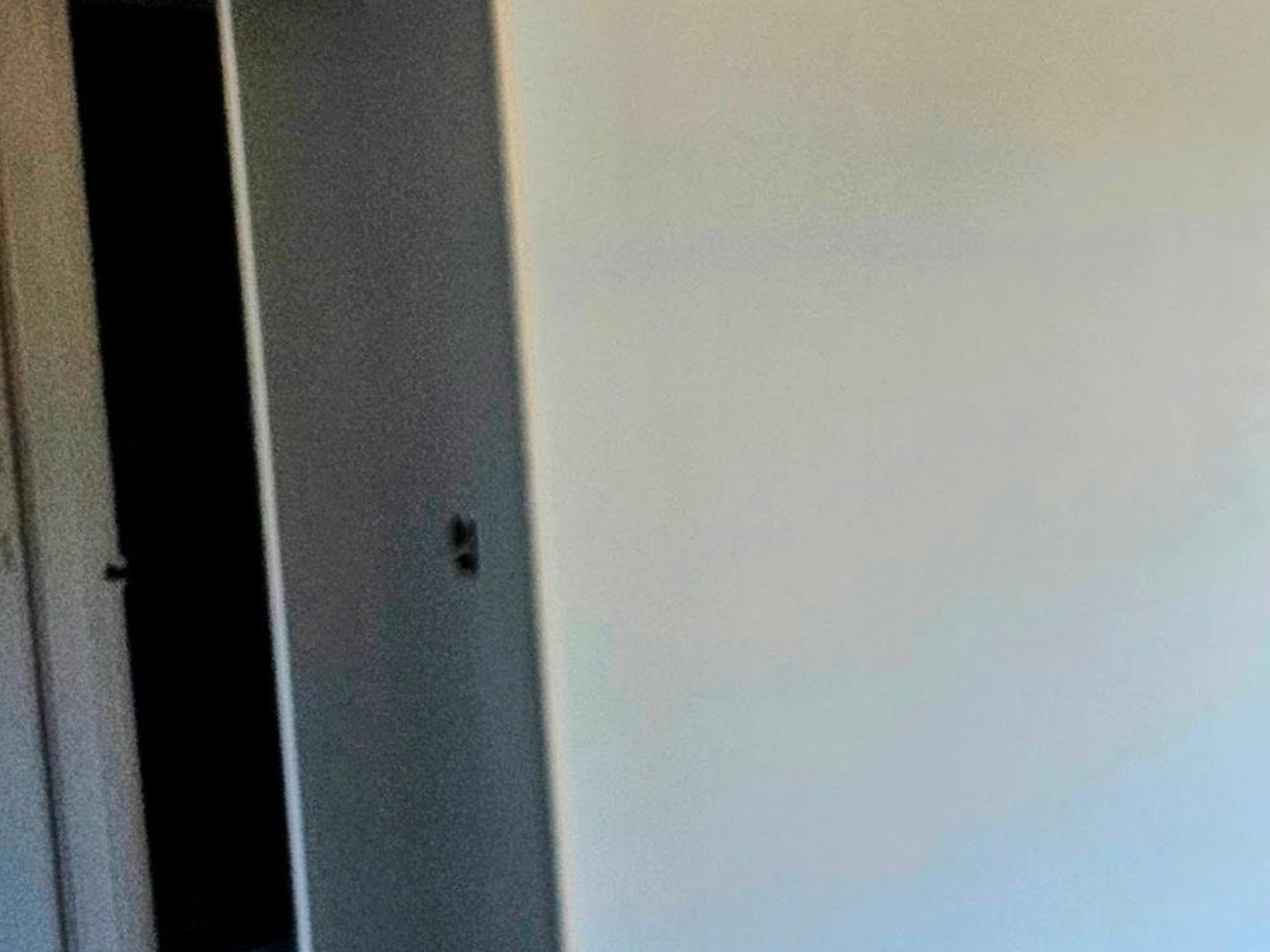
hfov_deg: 22.6
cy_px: 648
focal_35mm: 71
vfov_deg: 20.6
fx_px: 2605
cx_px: 1884
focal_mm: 5.4
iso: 80
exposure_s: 1/180
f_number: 1.8
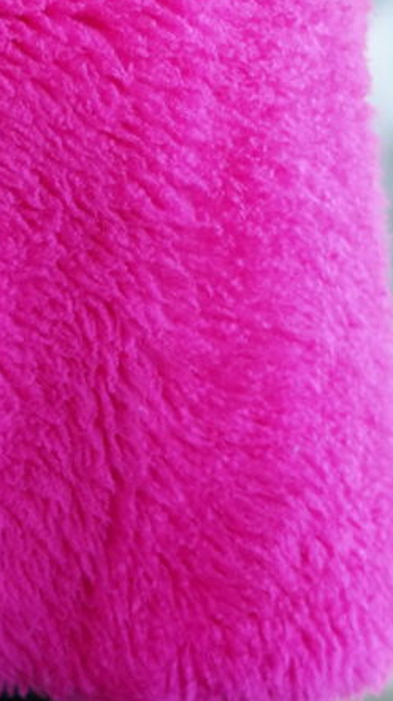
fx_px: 10821
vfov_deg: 3.7
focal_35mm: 583
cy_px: -679
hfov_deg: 2.1
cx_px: -31
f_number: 2.8
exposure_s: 1/320
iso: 640
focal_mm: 96
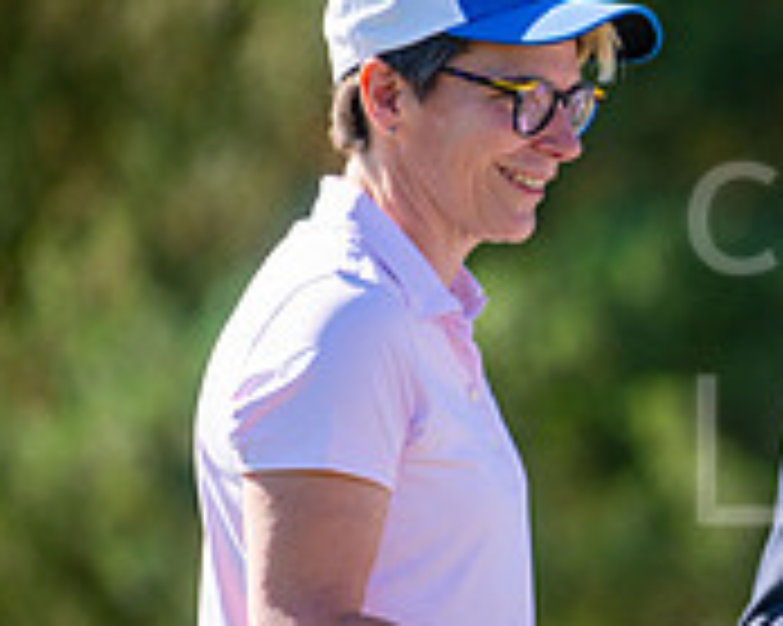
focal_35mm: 939
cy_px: 493
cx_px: 1278
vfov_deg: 1.6
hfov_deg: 2.1
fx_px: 21748
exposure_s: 1/800
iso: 250
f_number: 4.5
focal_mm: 300
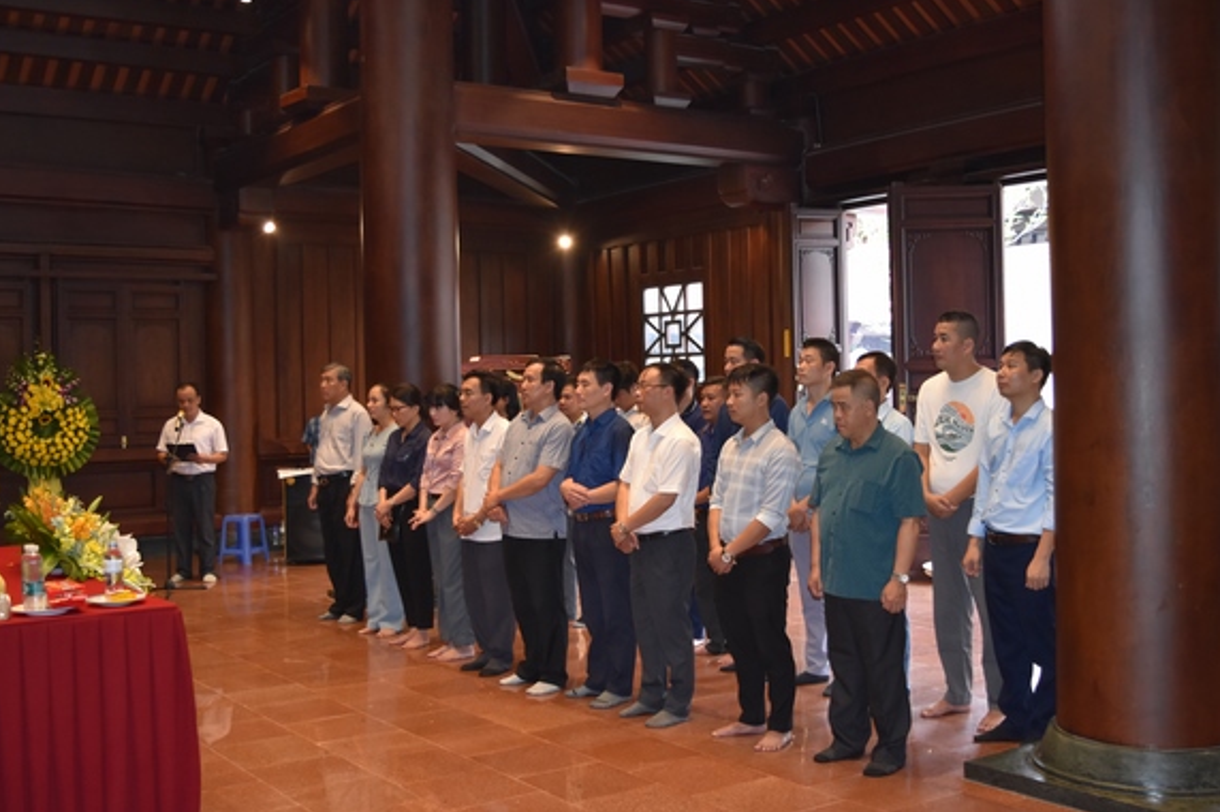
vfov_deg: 32.6
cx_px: 637
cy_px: 393
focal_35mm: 41
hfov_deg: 47.4
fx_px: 1389
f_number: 4
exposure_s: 1/60
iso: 1000
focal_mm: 26
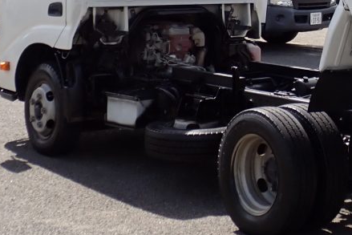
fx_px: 949
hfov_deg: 20.4
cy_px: -128
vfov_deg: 13.2
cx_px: 349
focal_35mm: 97
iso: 100
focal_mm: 5.79
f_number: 3.2
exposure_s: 1/640
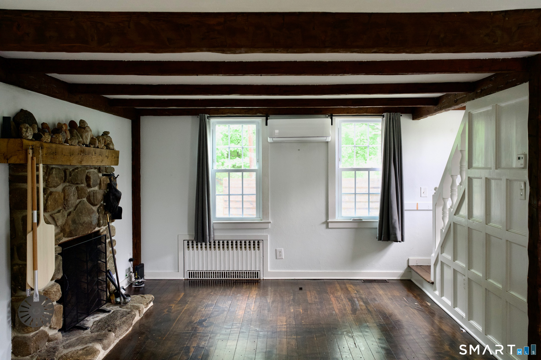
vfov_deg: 37.9
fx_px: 526
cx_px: 270
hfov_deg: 54.4
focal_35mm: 35
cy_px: 180
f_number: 4.5
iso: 640
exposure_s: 1/60
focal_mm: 35
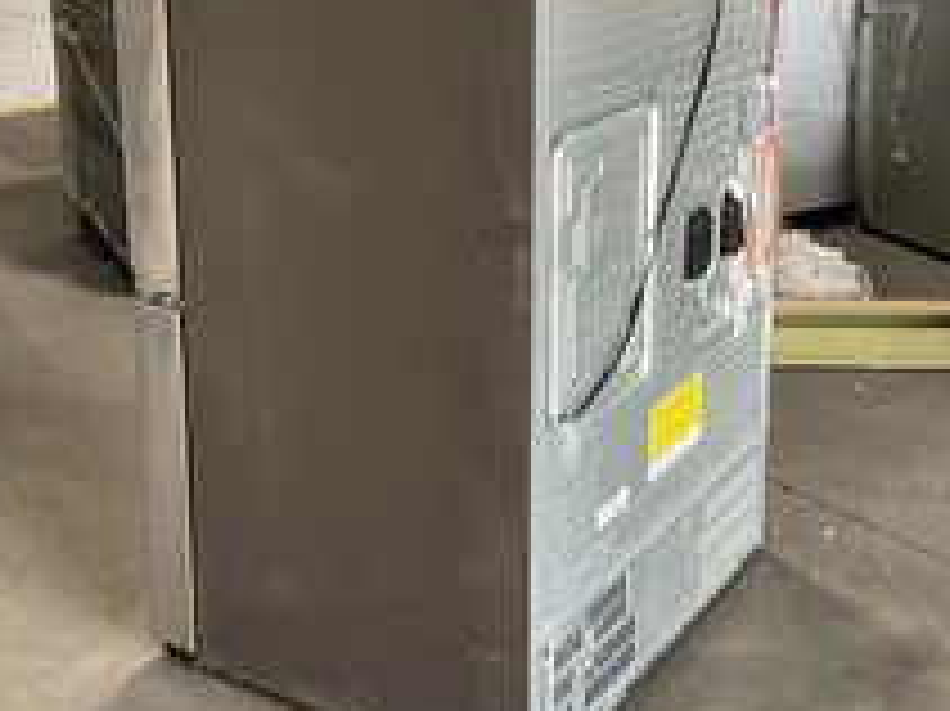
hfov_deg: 34.9
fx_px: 1509
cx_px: 495
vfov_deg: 26.1
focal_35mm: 55
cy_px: 148
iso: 64
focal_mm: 3
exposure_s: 1/70
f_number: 1.8
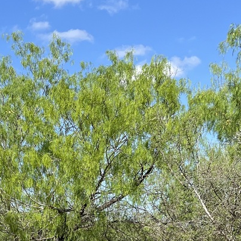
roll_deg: +0.6
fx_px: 646
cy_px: 294
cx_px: 44
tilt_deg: -4.1
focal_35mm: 82
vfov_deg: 19.8
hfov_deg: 20.9
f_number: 1.6
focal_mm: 5.1
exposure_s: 1/2825
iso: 50
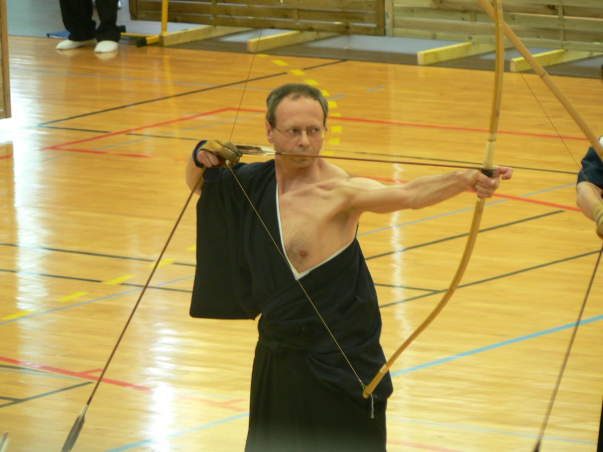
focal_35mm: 345
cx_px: 302
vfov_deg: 4.3
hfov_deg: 5.7
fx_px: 6010
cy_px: 226
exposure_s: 1/20
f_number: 3.3
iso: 100
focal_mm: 57.6
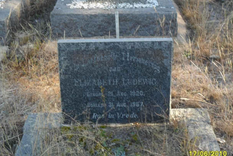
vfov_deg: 24.6
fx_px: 356
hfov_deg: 36.2
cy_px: 81
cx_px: 118
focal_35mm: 55
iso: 120
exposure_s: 1/60
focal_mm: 9.3
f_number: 5
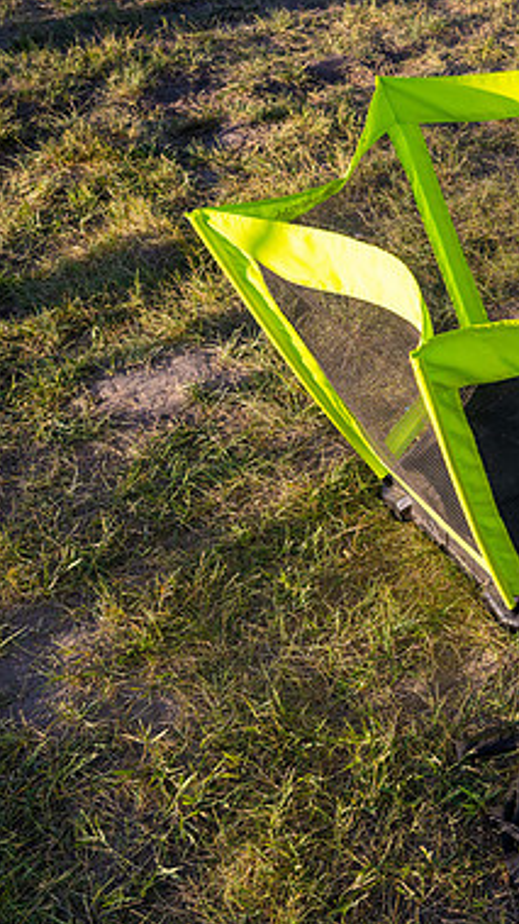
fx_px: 1004
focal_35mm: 41
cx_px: 609
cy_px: 486
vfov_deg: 49.4
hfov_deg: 26.1
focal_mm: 24
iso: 400
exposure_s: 1/1250
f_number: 5.6
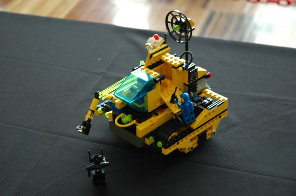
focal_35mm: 90
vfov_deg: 15.1
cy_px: 98
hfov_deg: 22.7
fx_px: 739
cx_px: 148
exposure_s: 1/15
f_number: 4.5
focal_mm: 60
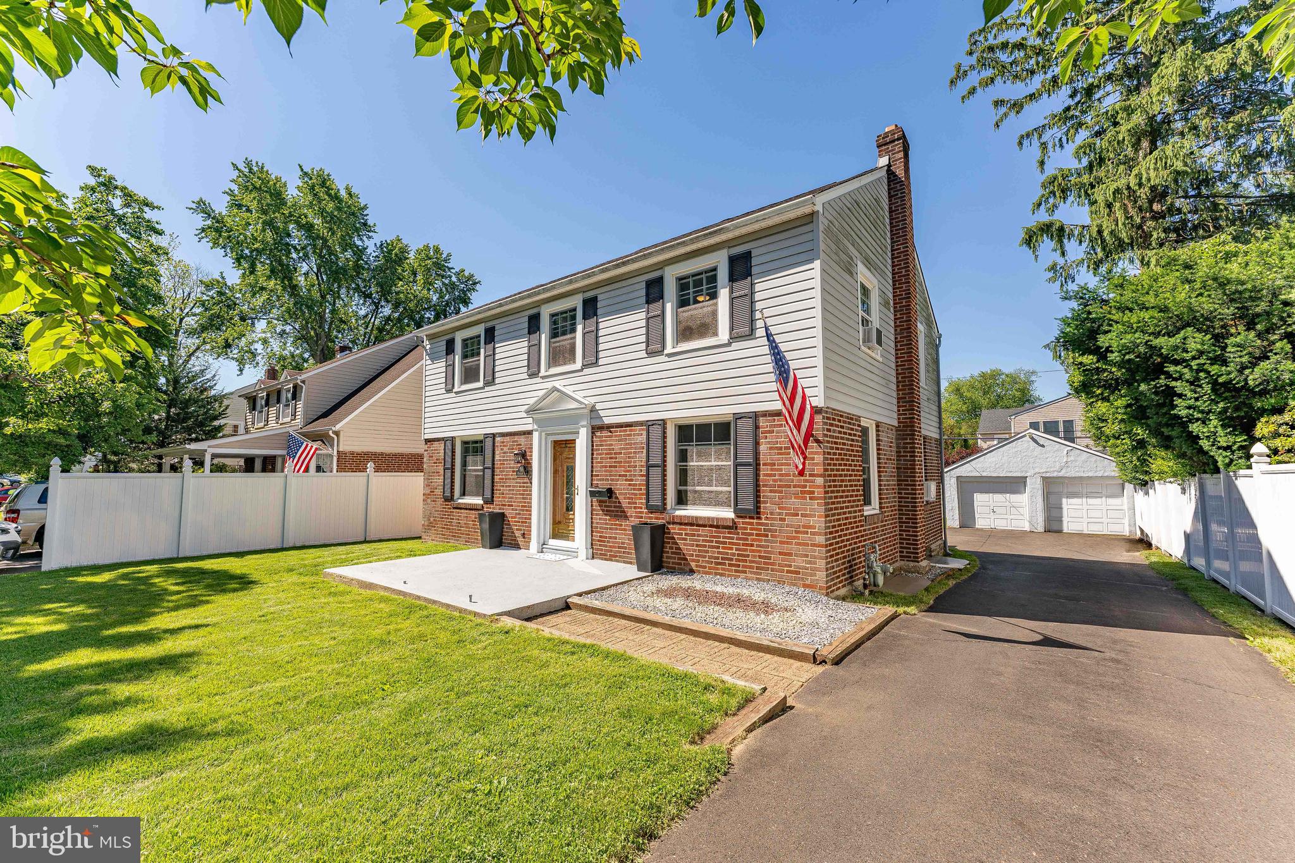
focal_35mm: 14
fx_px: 504
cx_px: 648
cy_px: 432
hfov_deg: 104.3
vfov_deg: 81.2
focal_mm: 14
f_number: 6.3
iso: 160
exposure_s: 1/640
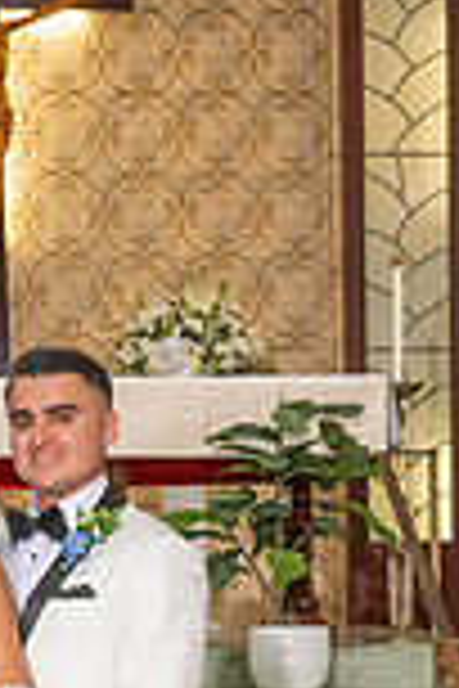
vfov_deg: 15.8
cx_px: 280
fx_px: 2410
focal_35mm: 126
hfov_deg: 10.9
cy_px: 775
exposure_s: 1/160
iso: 800
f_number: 5
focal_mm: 24
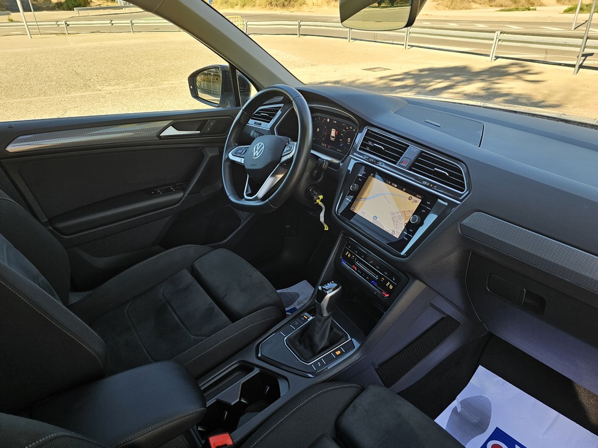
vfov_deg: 58.9
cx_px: 299
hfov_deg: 73.9
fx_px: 397
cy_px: 224
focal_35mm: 23
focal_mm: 6.3
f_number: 1.7
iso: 40
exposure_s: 1/180
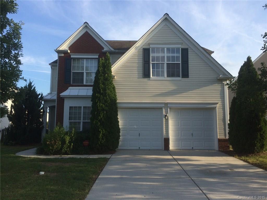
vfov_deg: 48.2
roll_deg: +1.1
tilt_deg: +7.0
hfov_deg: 61.7
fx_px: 224
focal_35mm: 29
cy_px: 100
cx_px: 134
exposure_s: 1/1001
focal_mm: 4.15
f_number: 2.2
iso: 32
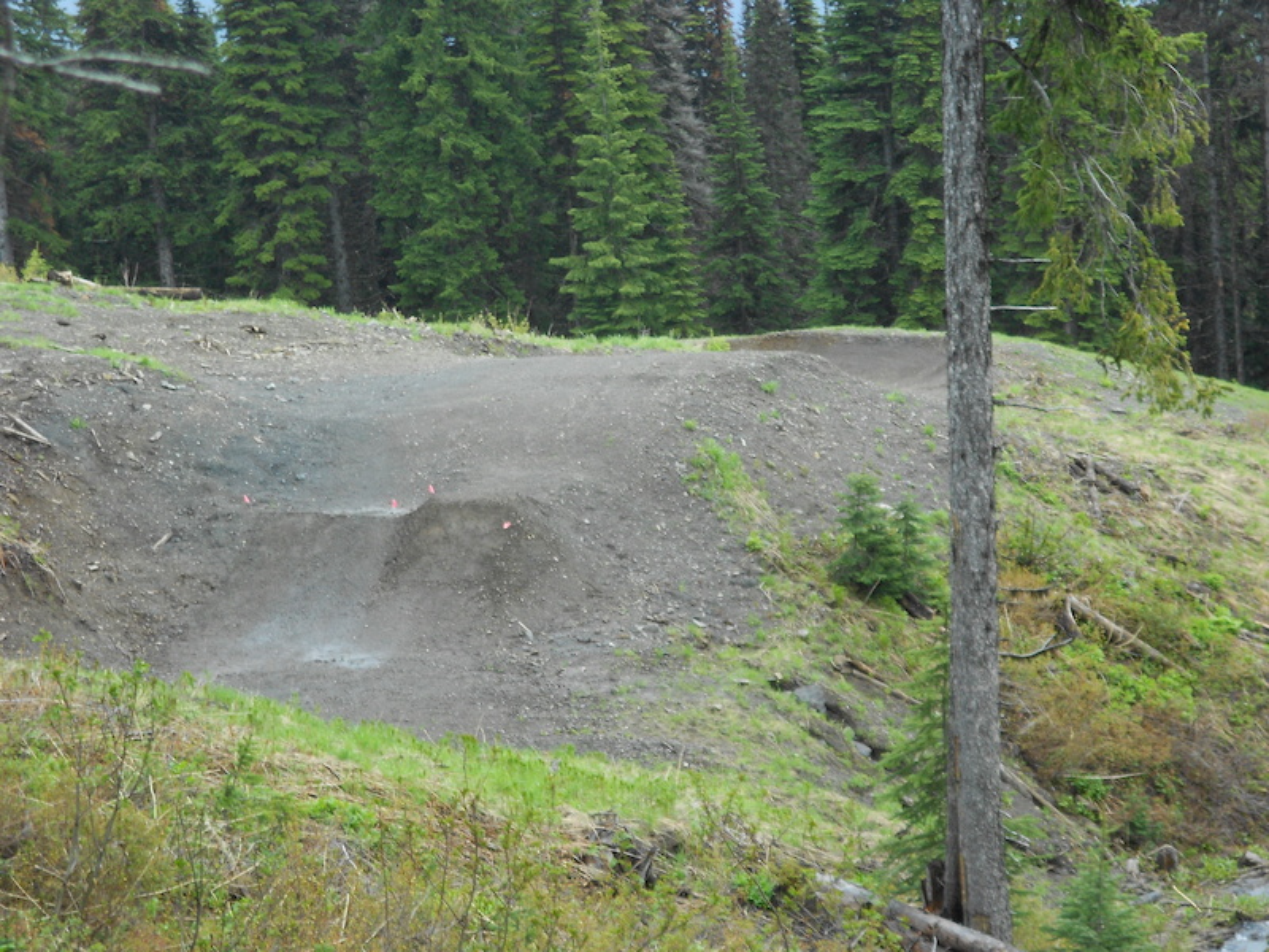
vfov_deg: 14.9
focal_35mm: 99
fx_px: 3629
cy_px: 476
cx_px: 634
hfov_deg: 19.8
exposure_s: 1/80
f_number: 5.5
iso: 80
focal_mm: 17.6
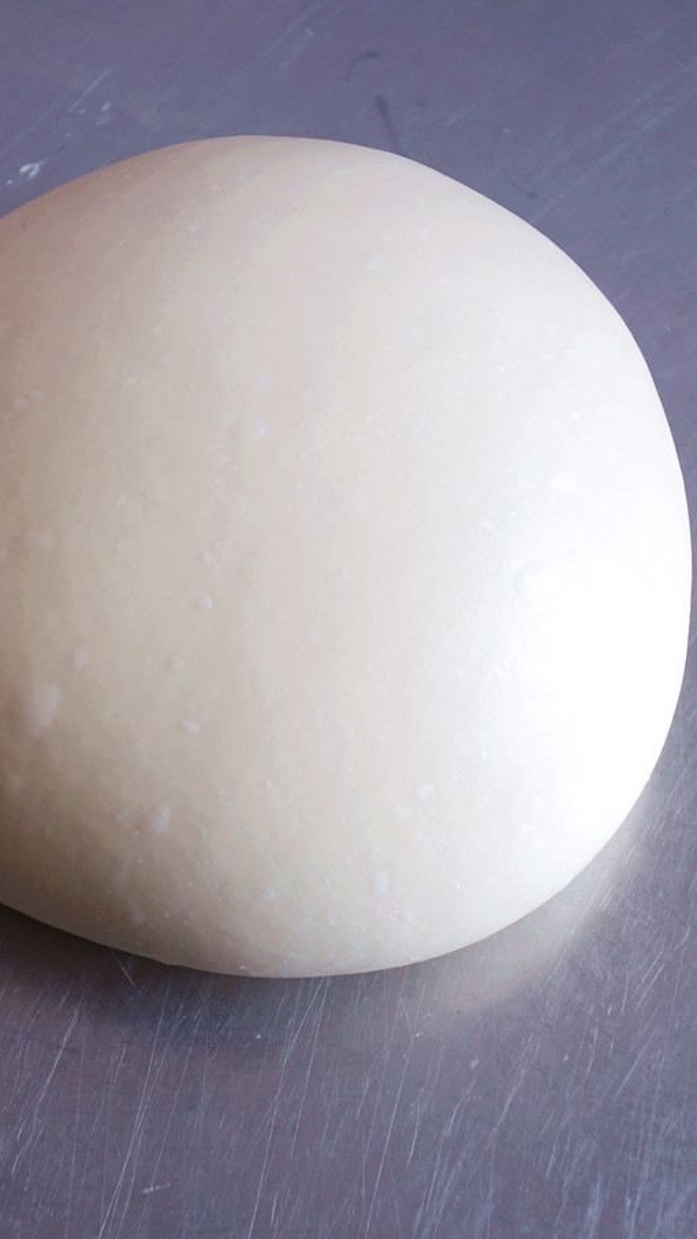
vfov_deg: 29.7
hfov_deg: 17.0
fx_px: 2333
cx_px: 301
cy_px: 639
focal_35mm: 71
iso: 250
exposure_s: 1/50
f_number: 2.8
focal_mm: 15.1
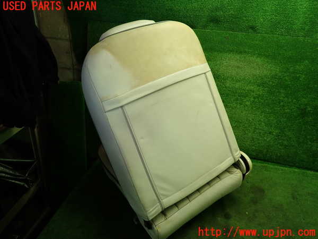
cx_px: 159
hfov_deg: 69.4
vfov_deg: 54.9
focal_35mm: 25
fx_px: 230
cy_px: 120
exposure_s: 1/60
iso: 125
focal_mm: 4.5
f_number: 2
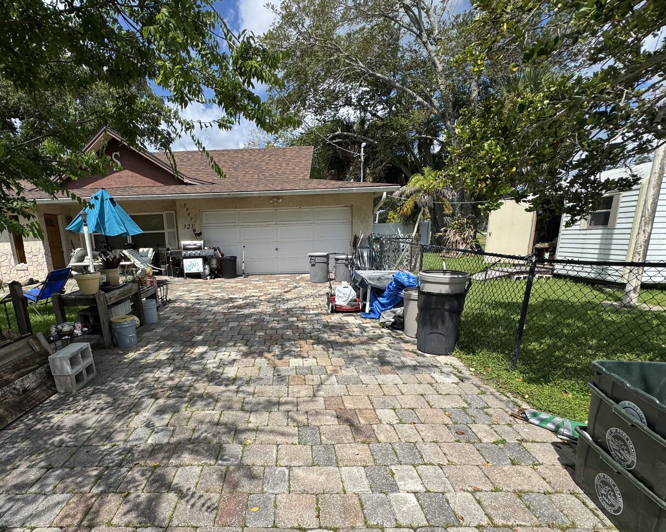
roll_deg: +2.2
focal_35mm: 18
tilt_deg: -9.9
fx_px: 355
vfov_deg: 73.0
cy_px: 320
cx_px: 272
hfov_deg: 85.5
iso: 50
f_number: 2.2
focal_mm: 2.22
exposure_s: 1/1976
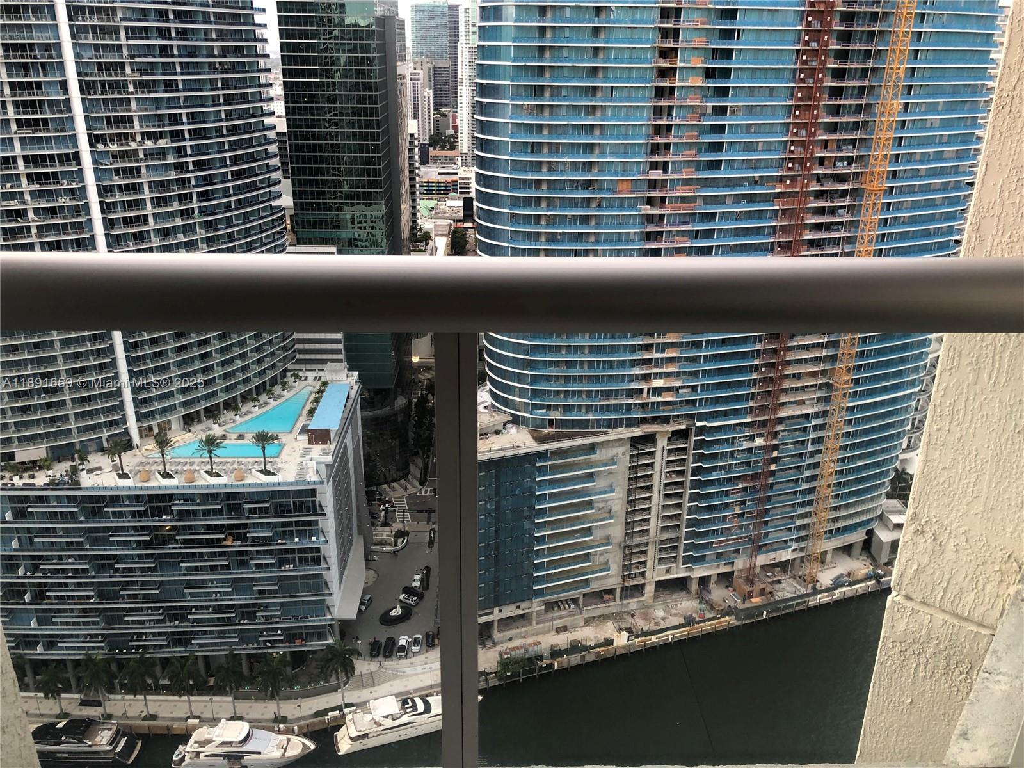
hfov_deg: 63.4
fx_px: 828
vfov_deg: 49.7
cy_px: 384
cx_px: 512
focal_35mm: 28
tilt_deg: -20.8
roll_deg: -0.3
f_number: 1.8
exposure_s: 1/40
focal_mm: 4
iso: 25
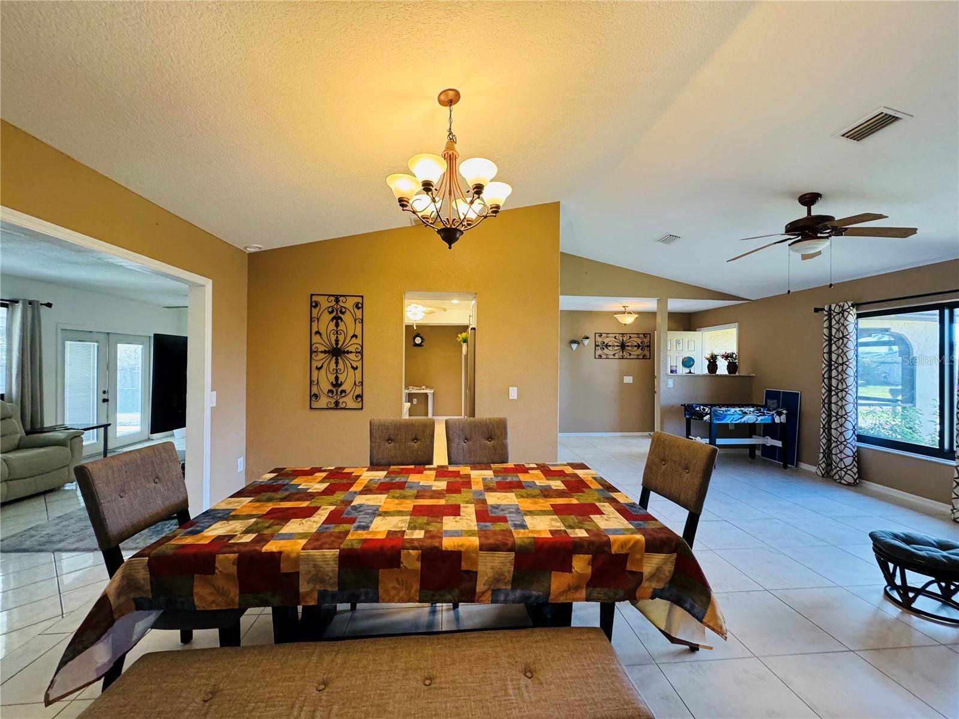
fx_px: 388
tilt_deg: +0.5
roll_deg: -0.8
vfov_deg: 85.7
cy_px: 360
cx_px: 480
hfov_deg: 102.1
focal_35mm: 14
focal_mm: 2.22
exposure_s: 1/60
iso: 250
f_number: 2.2
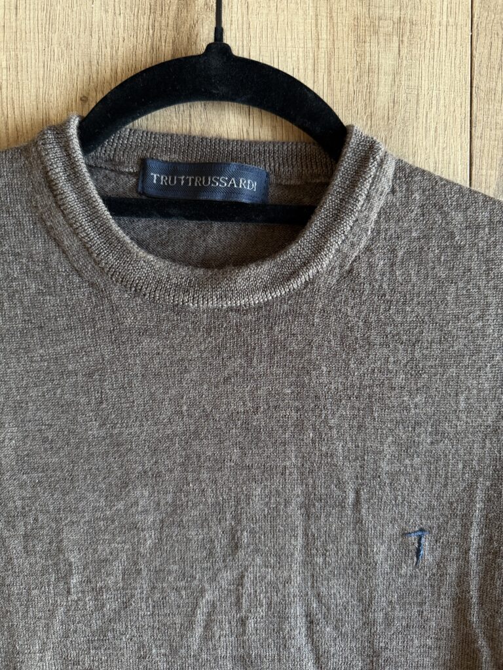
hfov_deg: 56.8
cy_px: 335
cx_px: 252
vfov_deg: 71.6
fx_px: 465
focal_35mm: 24
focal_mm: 6.76
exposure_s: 1/96
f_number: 1.78
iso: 200
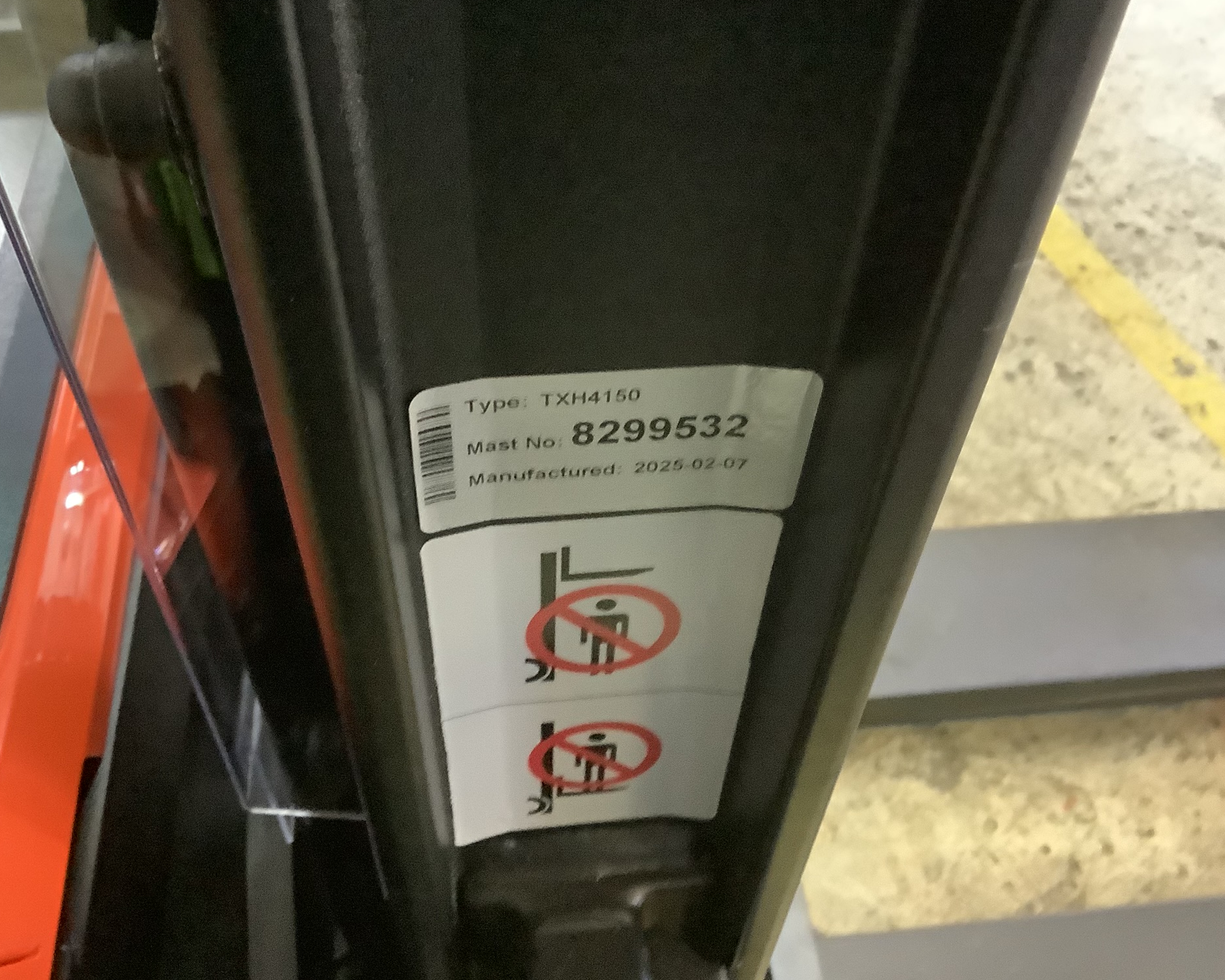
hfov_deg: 54.2
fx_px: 1196
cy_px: 482
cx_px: 590
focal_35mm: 33
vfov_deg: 44.5
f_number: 2.4
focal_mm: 3.3
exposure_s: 1/20
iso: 640
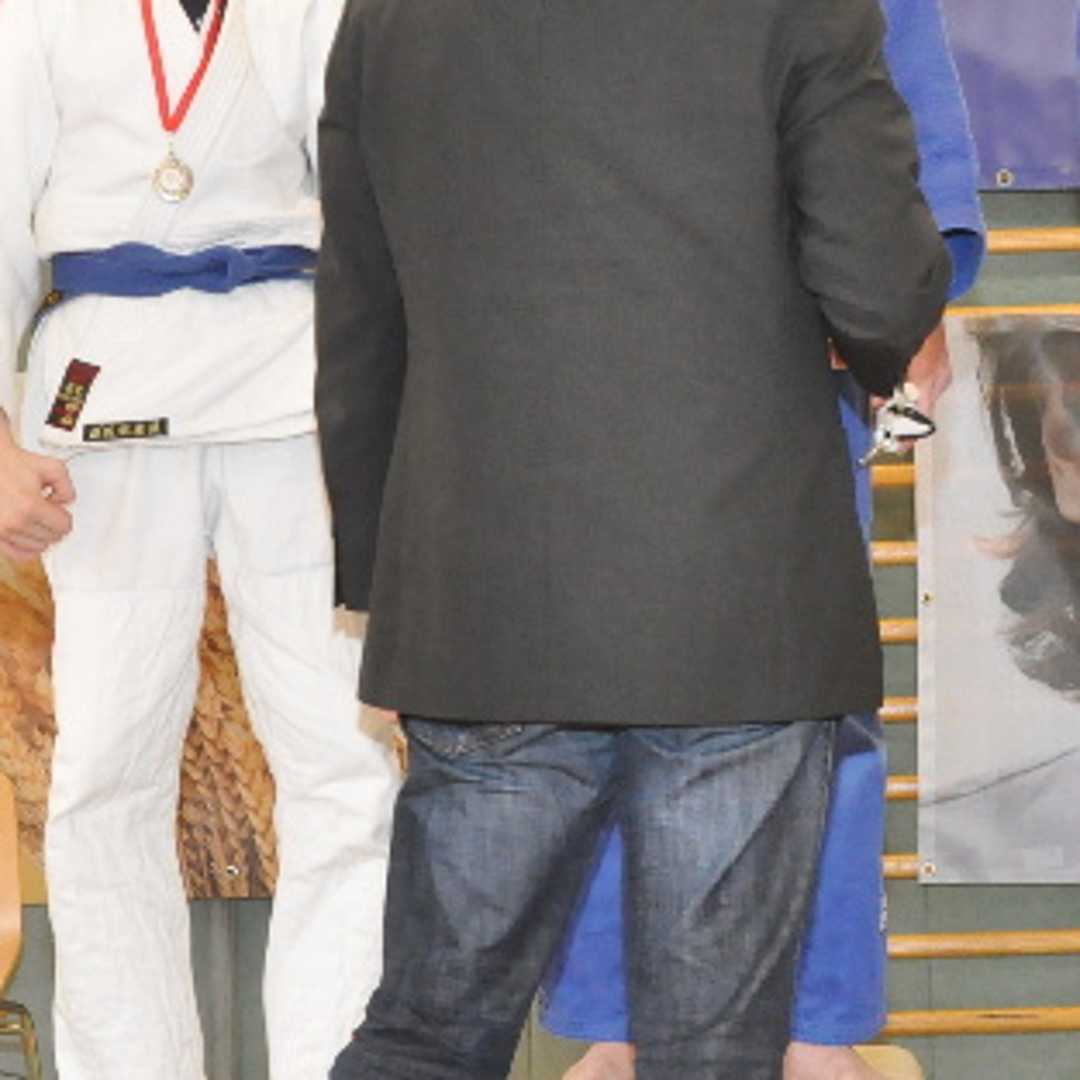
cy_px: 478
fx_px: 3918
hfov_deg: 15.6
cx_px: 790
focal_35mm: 111
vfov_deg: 15.7
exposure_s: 1/60
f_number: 7.1
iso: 1600
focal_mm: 26
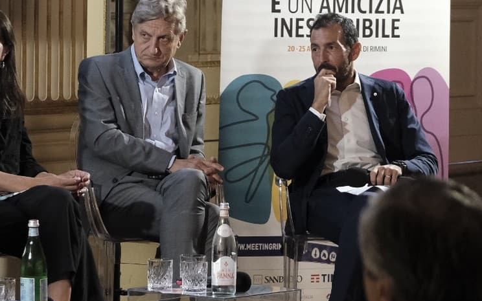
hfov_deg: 7.7
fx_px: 3560
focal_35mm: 271
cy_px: 72
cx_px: 10
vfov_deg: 4.8
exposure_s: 1/125
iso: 2000
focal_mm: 68.7
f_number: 2.8
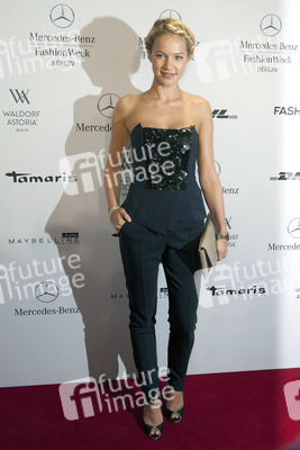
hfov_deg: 41.1
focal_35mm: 32
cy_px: 225
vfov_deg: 58.7
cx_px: 150
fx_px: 400
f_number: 5.6
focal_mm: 32
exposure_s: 1/250
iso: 1600
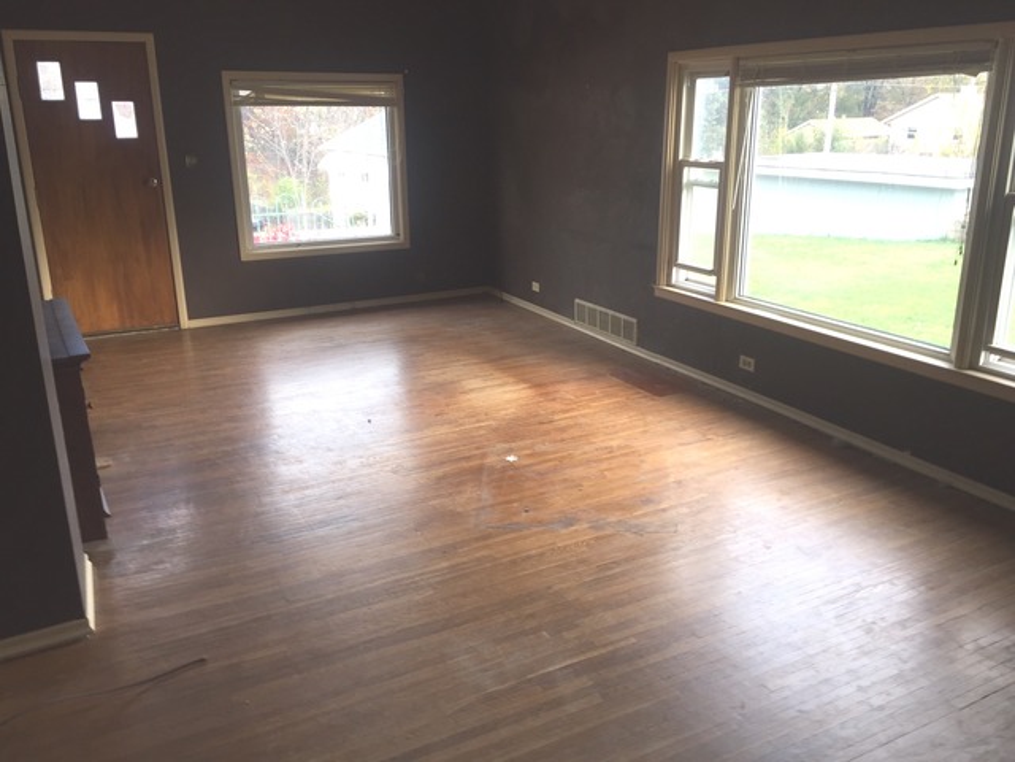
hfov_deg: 61.7
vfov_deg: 48.2
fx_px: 850
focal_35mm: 29
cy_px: 381
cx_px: 508
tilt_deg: -17.7
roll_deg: +1.0
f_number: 2.2
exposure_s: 1/60
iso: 32
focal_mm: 4.15
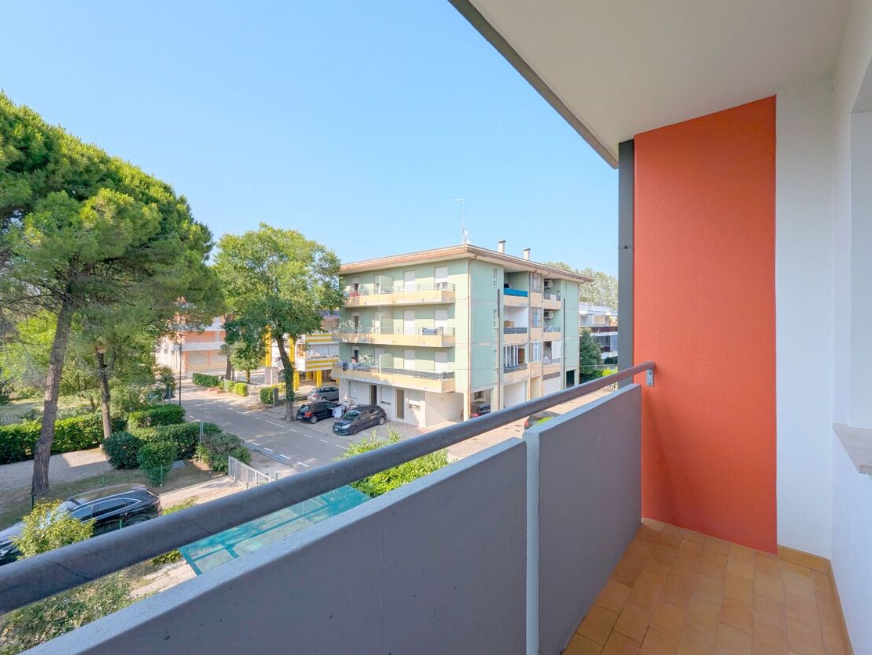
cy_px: 324
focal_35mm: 14
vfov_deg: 85.7
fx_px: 353
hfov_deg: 102.0
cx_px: 421
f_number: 2.2
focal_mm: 1.95
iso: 43
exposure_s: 1/1089
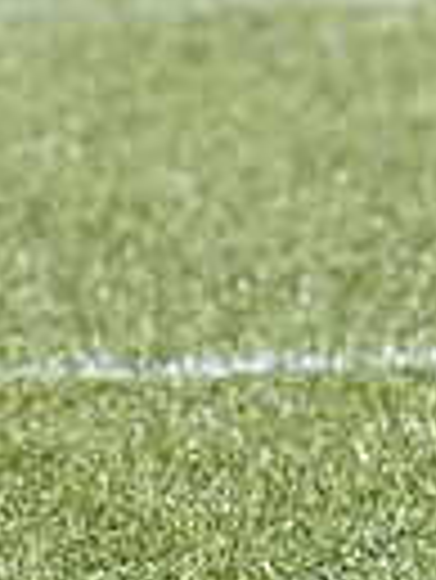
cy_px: -508
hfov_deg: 0.8
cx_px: -299
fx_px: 32577
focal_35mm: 1943
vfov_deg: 1.0
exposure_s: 1/500
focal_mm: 300
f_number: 5.6
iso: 200
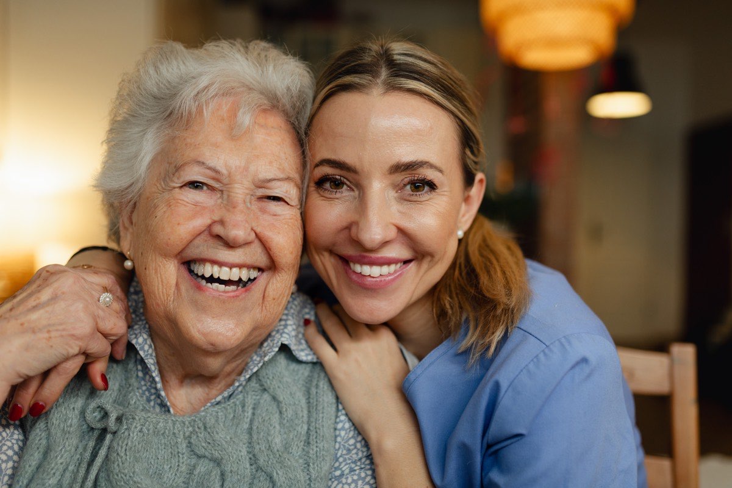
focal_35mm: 35
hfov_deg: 54.4
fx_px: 712
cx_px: 366
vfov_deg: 37.9
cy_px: 244
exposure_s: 1/200
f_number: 2
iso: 400
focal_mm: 35
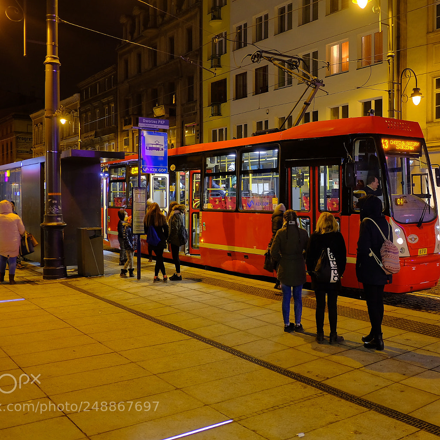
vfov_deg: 46.0
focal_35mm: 36
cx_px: 279
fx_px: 518
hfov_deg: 45.6
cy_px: 211
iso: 500
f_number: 2
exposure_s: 1/15
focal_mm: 18
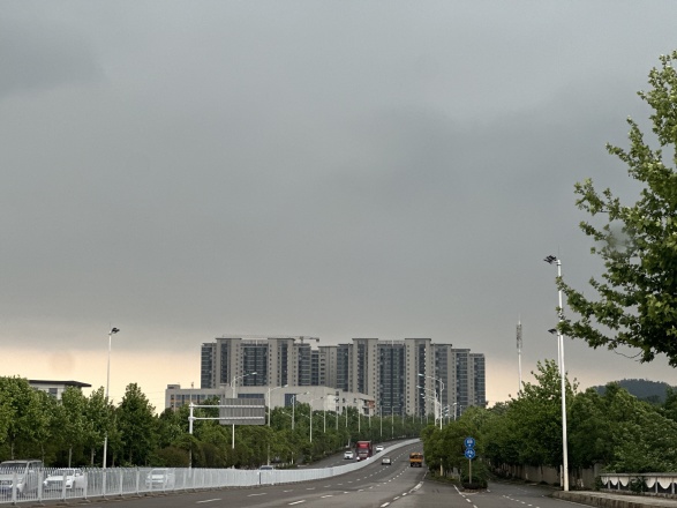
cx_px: 338
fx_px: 1506
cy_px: 254
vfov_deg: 19.1
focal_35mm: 77
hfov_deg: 25.3
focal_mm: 9
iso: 125
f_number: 2.8
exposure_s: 1/121
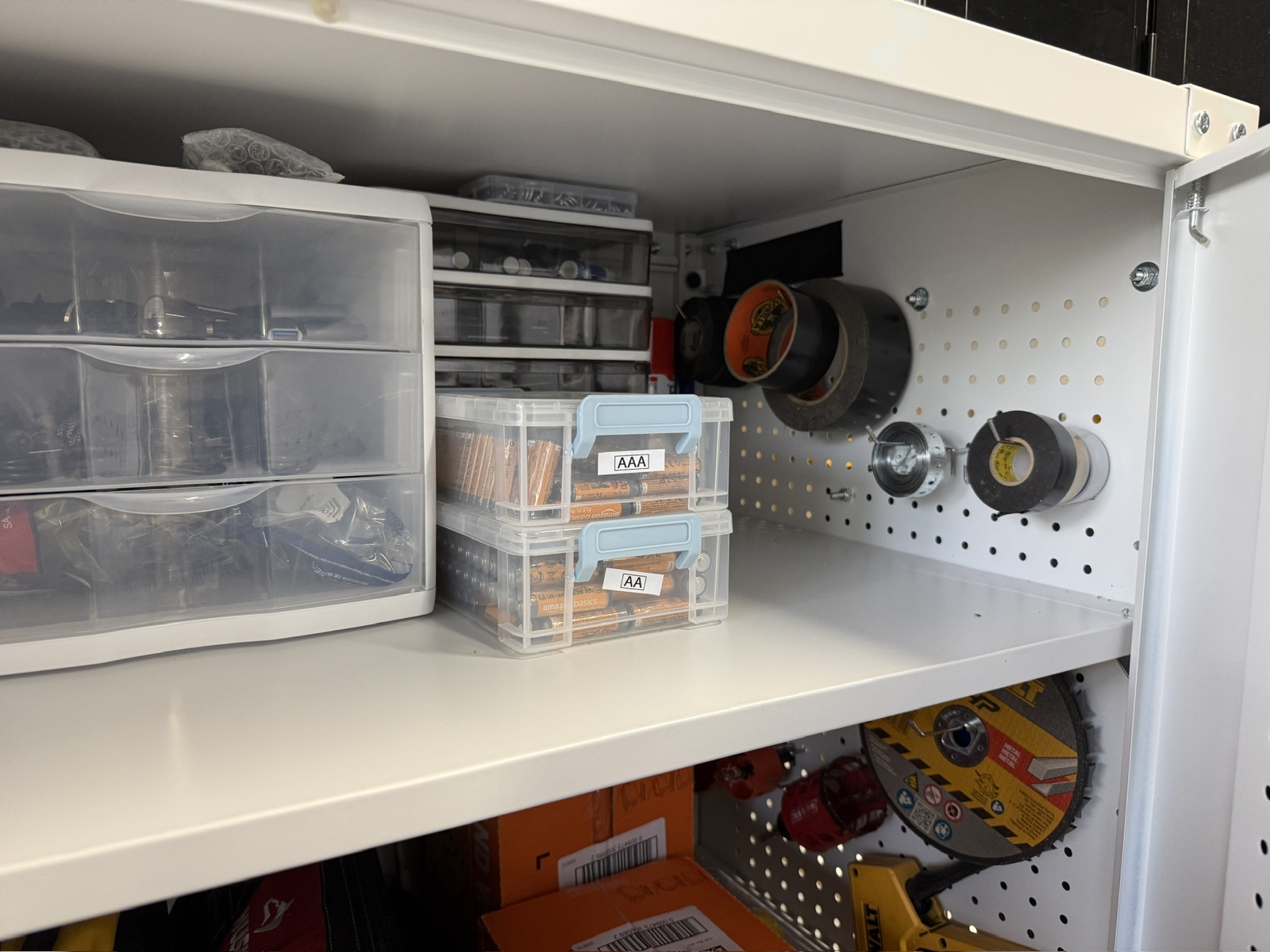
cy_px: 476
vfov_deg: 56.8
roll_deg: -0.2
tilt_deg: -6.9
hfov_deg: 71.6
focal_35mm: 24
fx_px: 881
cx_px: 635
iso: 200
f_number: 1.78
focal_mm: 6.76
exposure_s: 1/120
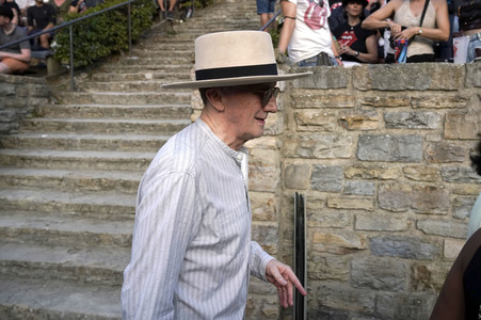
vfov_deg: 44.9
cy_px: 160
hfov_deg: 63.7
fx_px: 387
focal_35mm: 29
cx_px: 240
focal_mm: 29
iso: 1250
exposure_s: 1/1600
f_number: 5.6
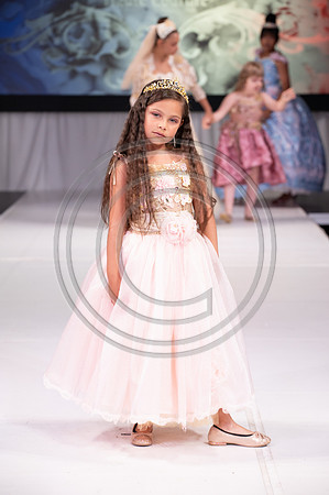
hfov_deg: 11.4
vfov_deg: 17.1
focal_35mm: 120
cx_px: 164
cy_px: 248
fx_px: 1649
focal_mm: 120
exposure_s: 1/400
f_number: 5.6
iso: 2000
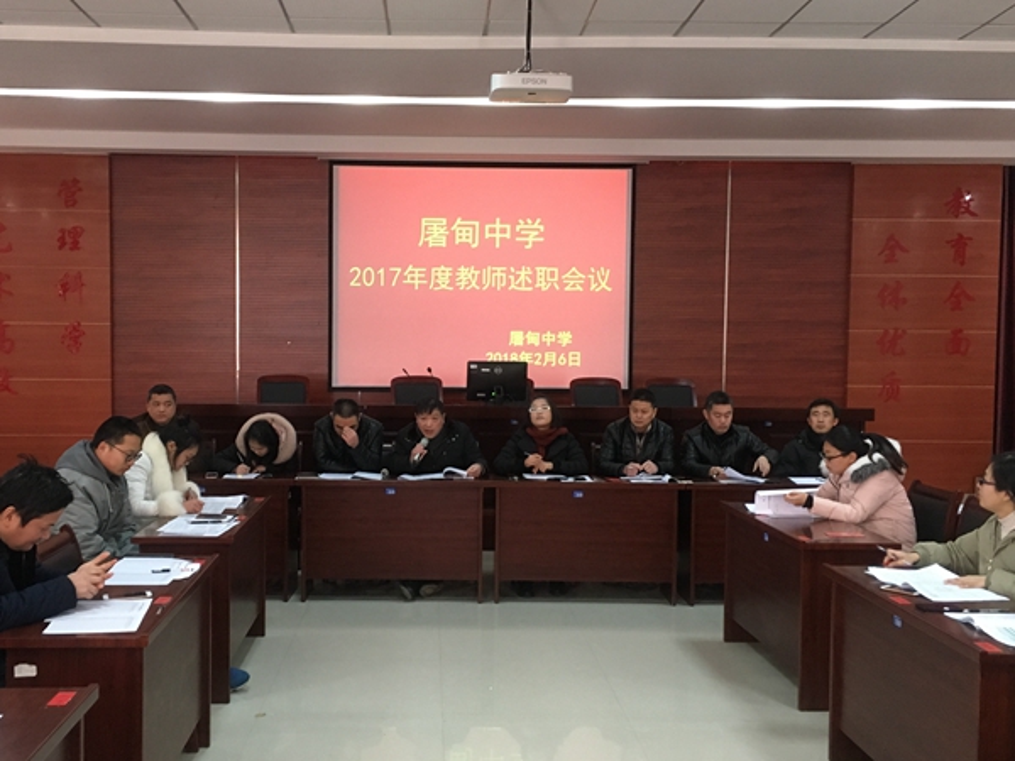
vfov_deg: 48.2
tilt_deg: -2.3
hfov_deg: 61.7
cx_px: 508
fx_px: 850
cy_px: 380
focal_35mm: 29
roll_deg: -1.0
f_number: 2.2
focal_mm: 4.15
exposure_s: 1/20
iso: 200
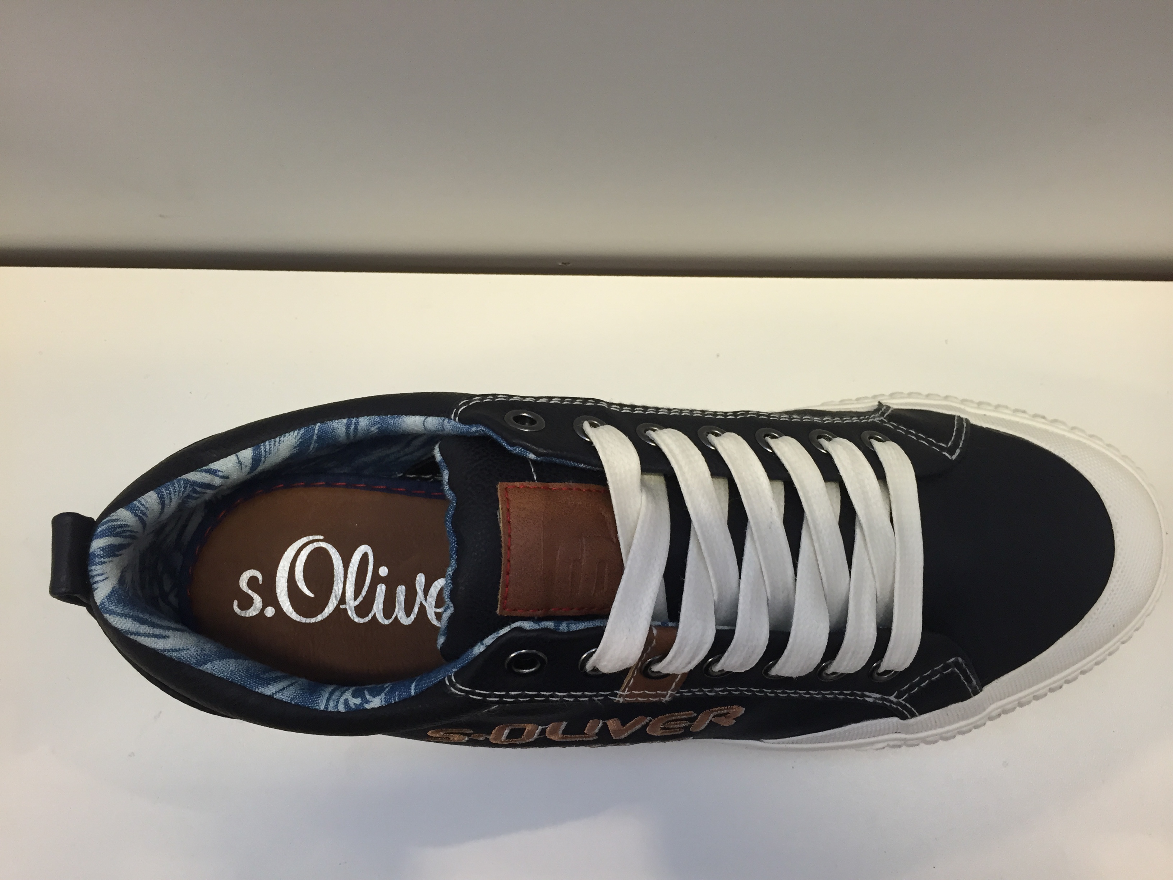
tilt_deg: -78.6
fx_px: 983
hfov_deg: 61.7
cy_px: 440
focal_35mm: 29
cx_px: 586
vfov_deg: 48.2
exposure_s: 1/33
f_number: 2.2
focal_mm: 4.15
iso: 50
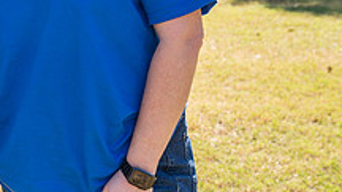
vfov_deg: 9.7
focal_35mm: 124
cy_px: -1
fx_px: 1123
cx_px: -98
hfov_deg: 16.4
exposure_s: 1/320
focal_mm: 44
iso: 160
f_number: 4.5
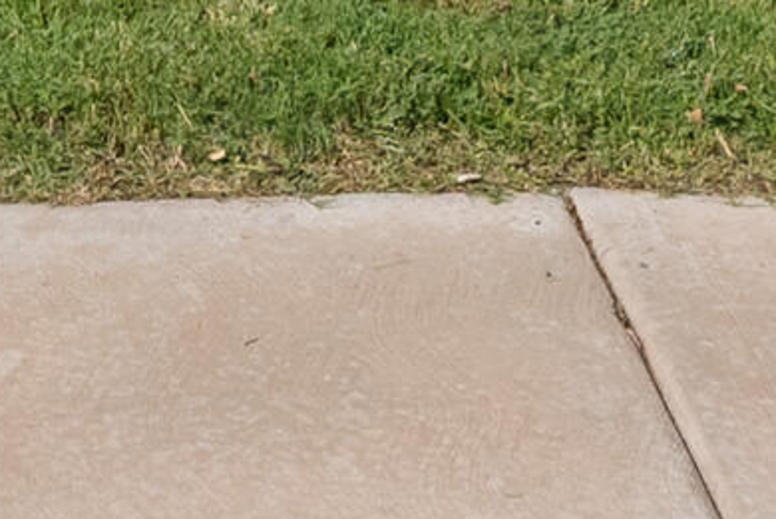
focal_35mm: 123
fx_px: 2654
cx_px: -20
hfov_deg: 16.3
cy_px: -1015
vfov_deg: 9.1
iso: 100
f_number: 8
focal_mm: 16
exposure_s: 1/160
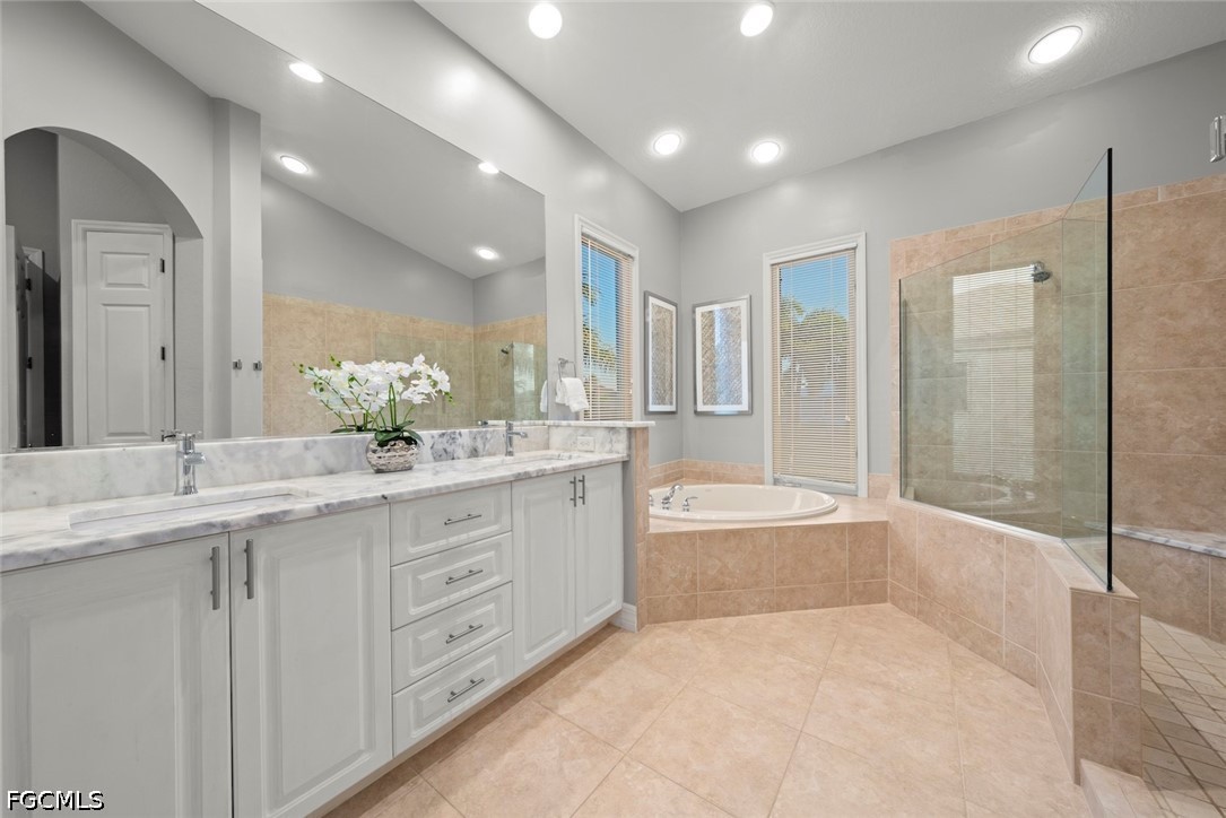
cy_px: 409
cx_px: 613
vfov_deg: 90.0
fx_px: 409
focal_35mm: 12
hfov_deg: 112.6
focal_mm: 12
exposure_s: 1.3
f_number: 10
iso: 160
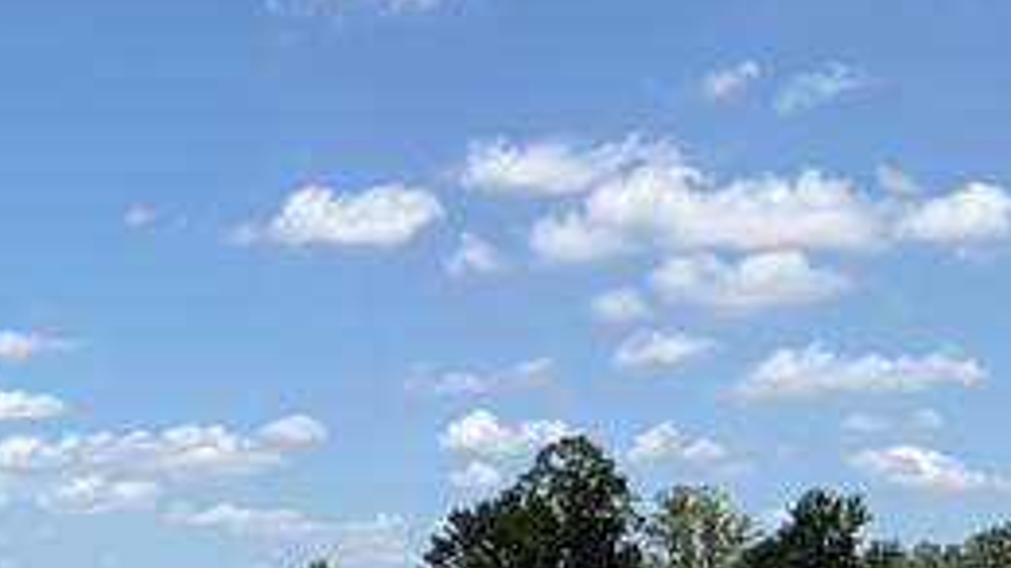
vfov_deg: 15.8
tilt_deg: +2.5
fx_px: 2010
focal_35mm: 75
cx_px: 93
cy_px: 576
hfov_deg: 27.2
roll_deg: -0.1
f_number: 2.2
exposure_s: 1/799
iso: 20
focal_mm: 2.22
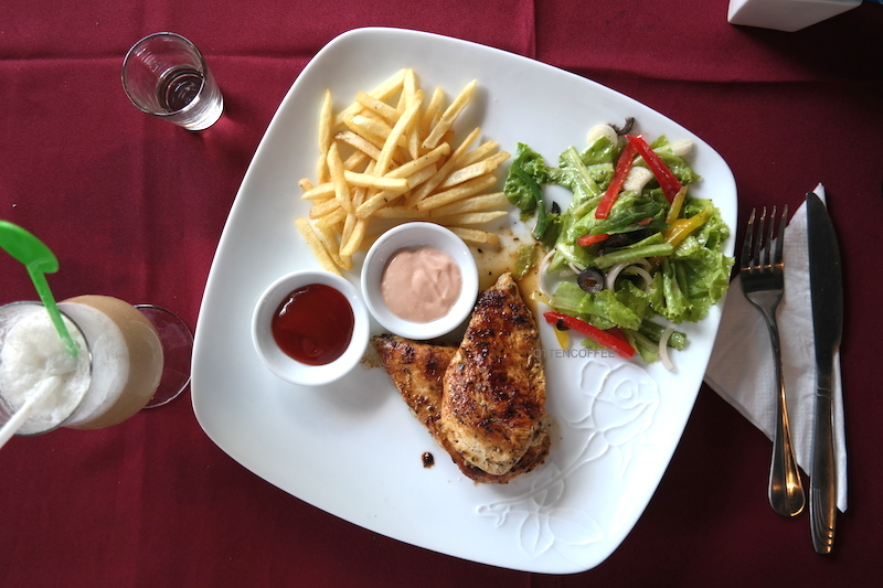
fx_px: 736
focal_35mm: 30
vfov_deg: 43.6
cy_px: 294
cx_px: 442
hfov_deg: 61.9
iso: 200
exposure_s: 1/40
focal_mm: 20
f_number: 3.5
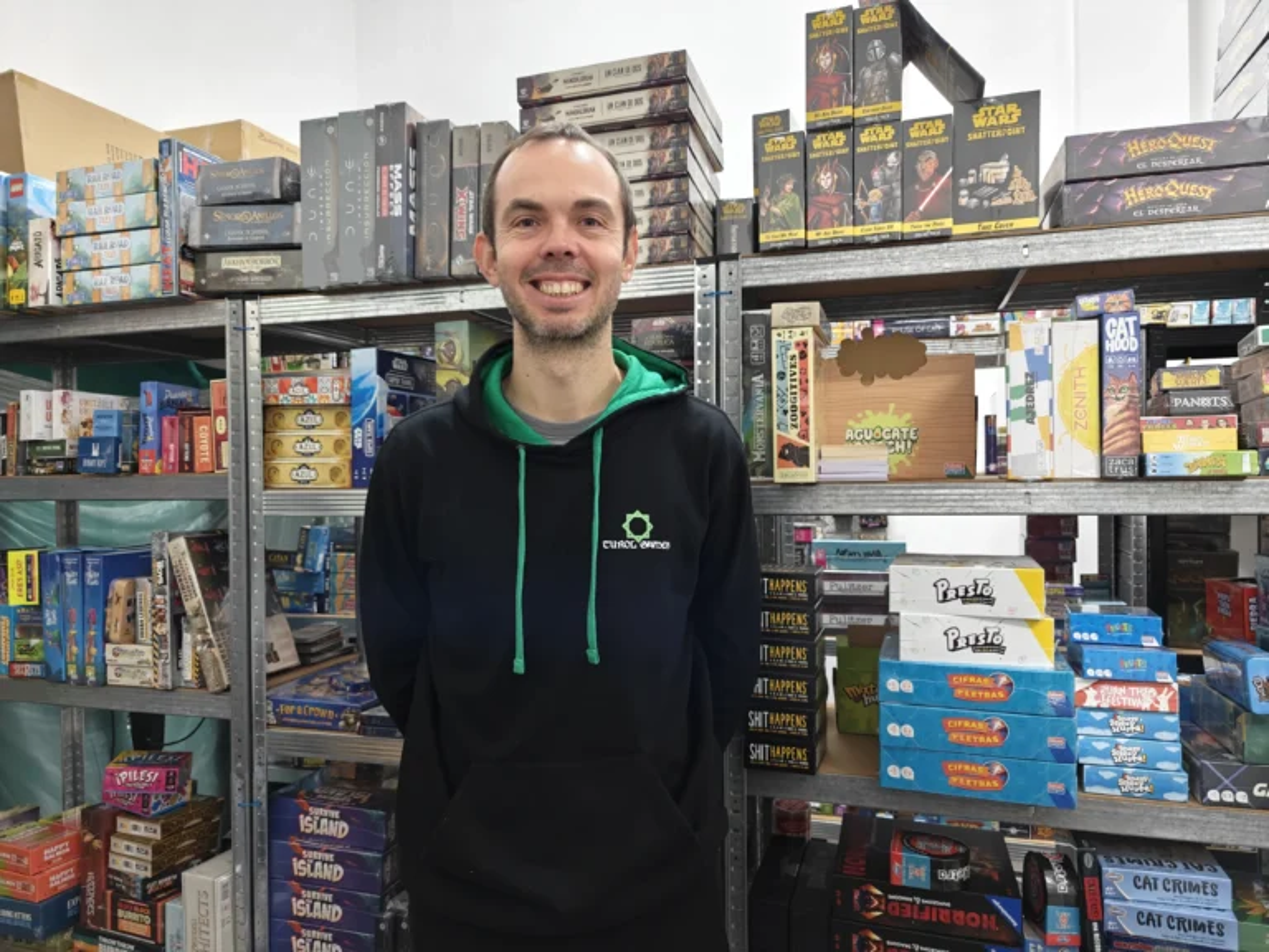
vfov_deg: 58.9
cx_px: 634
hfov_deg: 73.9
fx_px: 843
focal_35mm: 23
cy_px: 476
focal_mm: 6.06
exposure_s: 1/50
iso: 500
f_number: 1.6
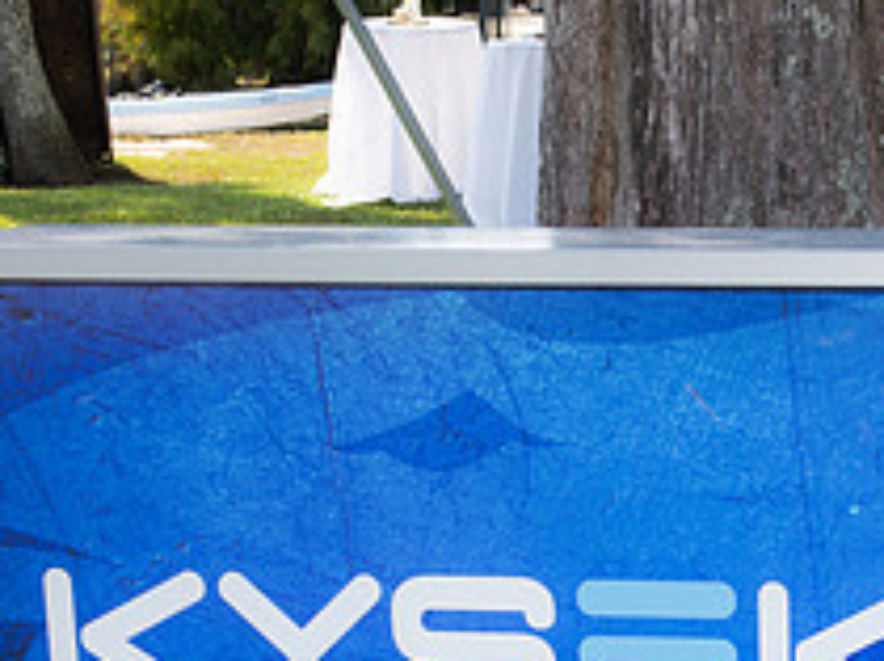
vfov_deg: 14.5
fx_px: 2576
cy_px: 585
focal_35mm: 101
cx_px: 821
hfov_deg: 19.1
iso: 100
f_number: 4.5
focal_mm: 38
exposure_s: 1/250
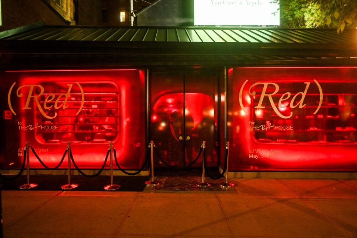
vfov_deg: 49.5
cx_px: 178
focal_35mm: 26
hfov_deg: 69.4
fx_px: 258
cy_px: 119
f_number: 2.8
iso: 6400
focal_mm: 26
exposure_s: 1/100
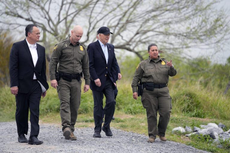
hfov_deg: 11.9
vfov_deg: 7.9
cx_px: 115
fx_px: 1105
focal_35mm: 173
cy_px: 76
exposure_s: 1/2500
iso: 400
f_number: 2.8
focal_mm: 173
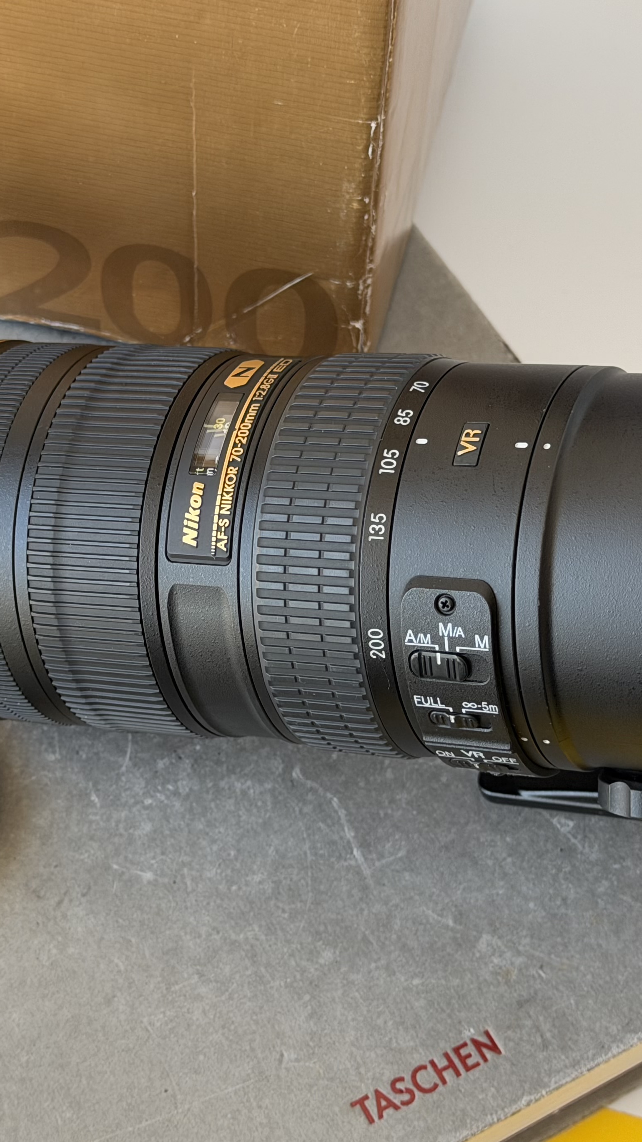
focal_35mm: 77
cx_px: 192
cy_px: 556
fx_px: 2330
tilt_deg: -58.9
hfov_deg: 15.6
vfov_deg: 27.5
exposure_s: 1/60
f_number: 1.78
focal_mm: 6.76
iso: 160
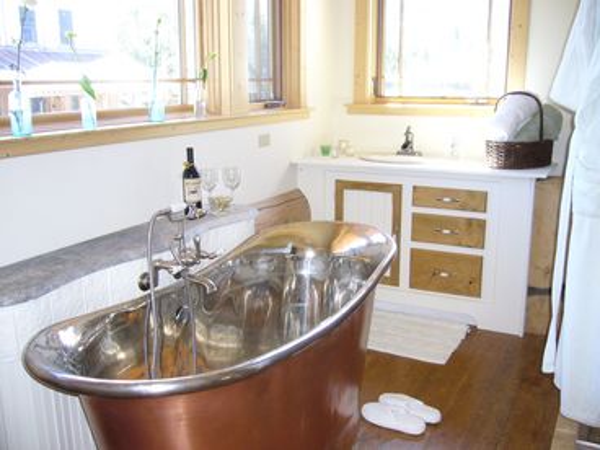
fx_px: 607
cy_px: 225
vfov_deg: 40.7
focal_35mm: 35
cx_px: 300
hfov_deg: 52.6
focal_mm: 5.8
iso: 250
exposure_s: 1/60
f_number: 2.8
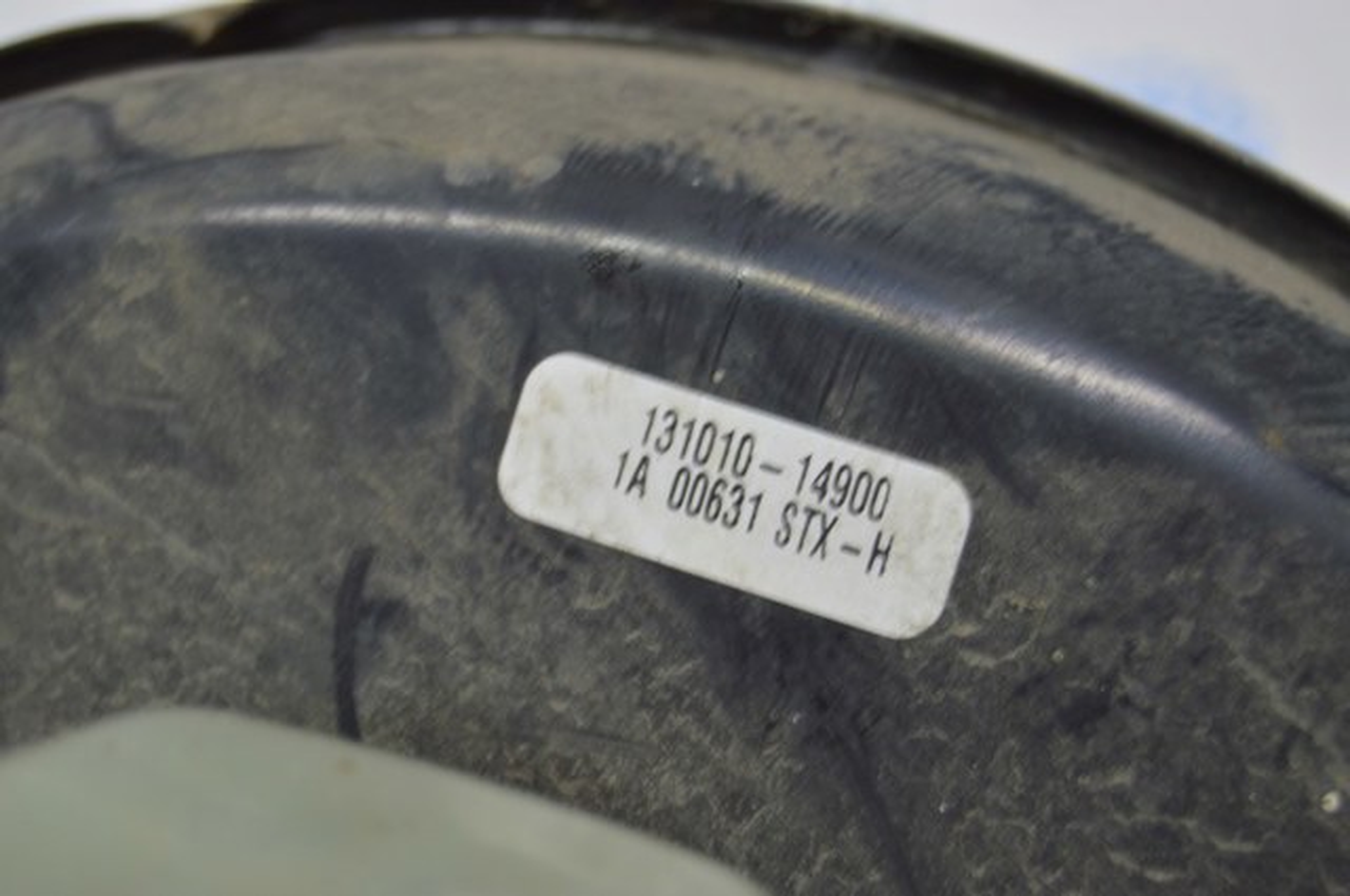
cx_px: 675
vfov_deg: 16.5
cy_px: 448
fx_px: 3090
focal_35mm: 82
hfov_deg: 24.6
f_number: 5.6
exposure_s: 1/20
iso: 400
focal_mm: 55
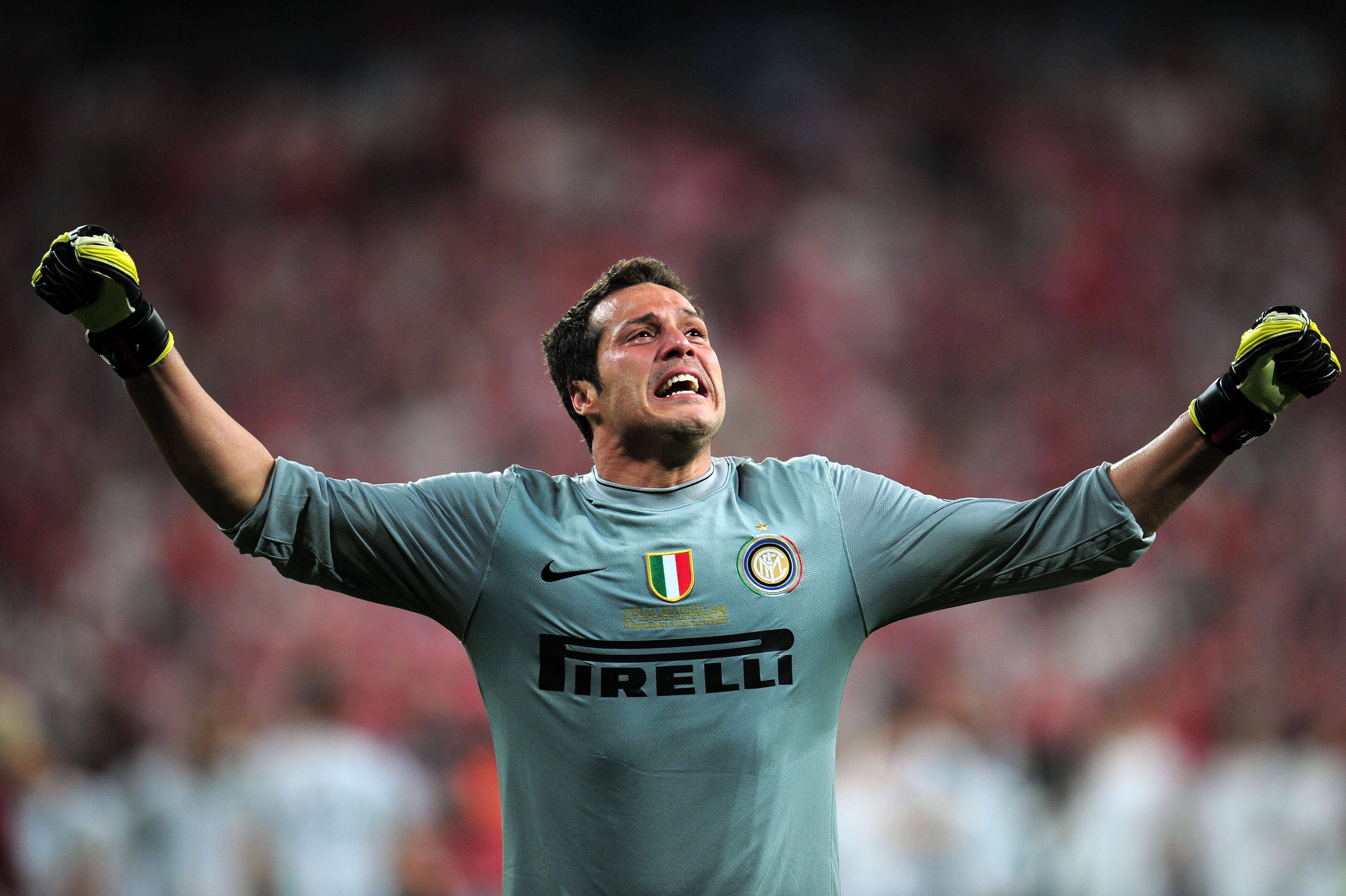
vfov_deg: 3.4
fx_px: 14946
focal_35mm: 400
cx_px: 673
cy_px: 448
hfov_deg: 5.2
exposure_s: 1/1000
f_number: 2.8
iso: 1250
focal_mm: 400
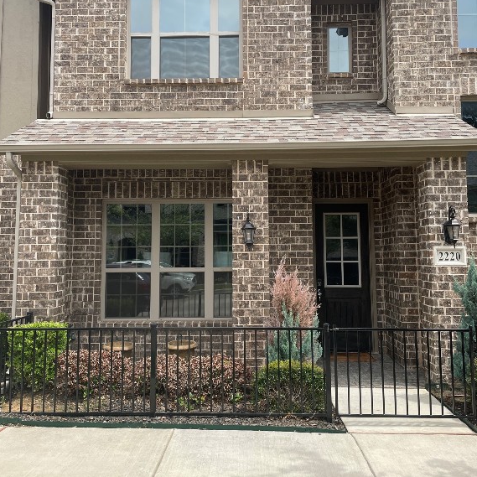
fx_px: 483
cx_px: 236
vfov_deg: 52.5
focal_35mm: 31
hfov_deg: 52.5
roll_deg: +0.6
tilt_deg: +4.7
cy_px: 219
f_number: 1.6
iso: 32
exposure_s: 1/2053
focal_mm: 4.2
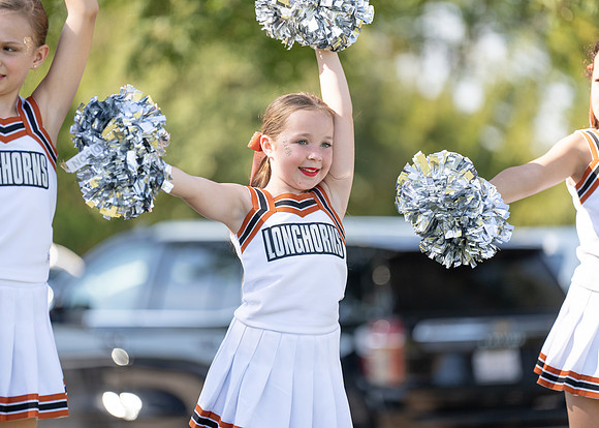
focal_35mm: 212
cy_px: 214
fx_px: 3610
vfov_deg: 6.8
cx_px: 300
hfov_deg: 9.5
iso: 160
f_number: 2.8
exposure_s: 1/1000
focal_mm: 200
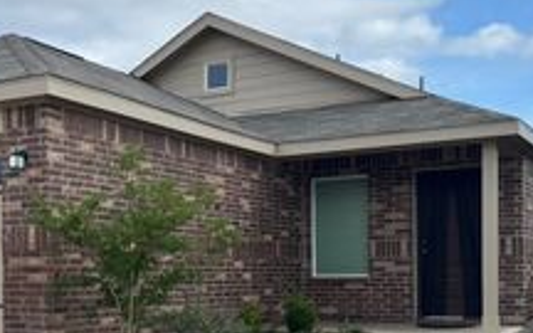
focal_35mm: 59
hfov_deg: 34.0
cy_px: 285
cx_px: 148
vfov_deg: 21.6
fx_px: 857
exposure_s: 1/2252
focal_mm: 6.76
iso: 80
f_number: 1.78
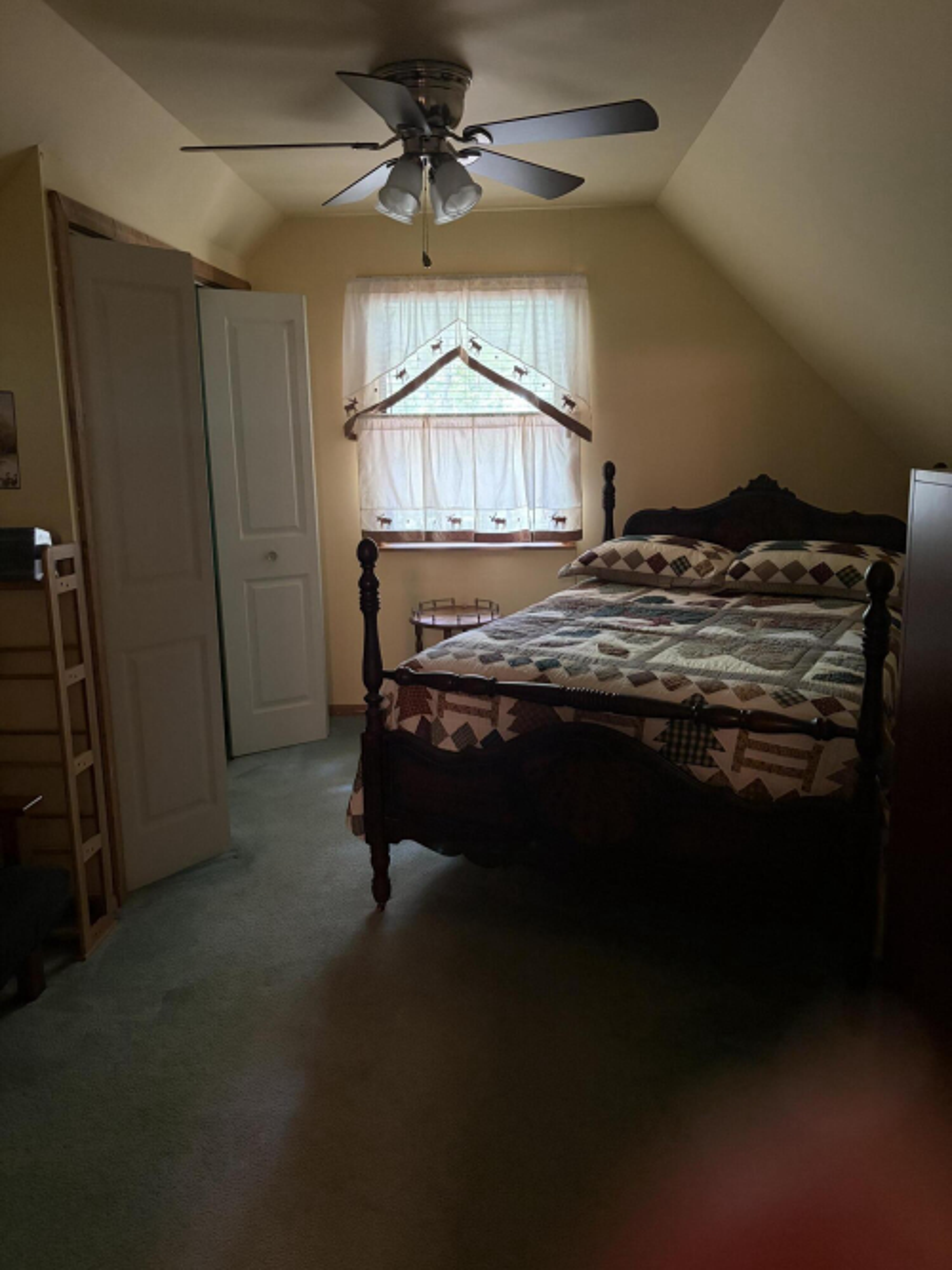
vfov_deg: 67.3
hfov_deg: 53.0
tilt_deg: -10.6
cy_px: 635
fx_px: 954
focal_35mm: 26
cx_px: 476
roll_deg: +1.2
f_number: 1.6
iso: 500
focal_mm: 5.96
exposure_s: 1/30
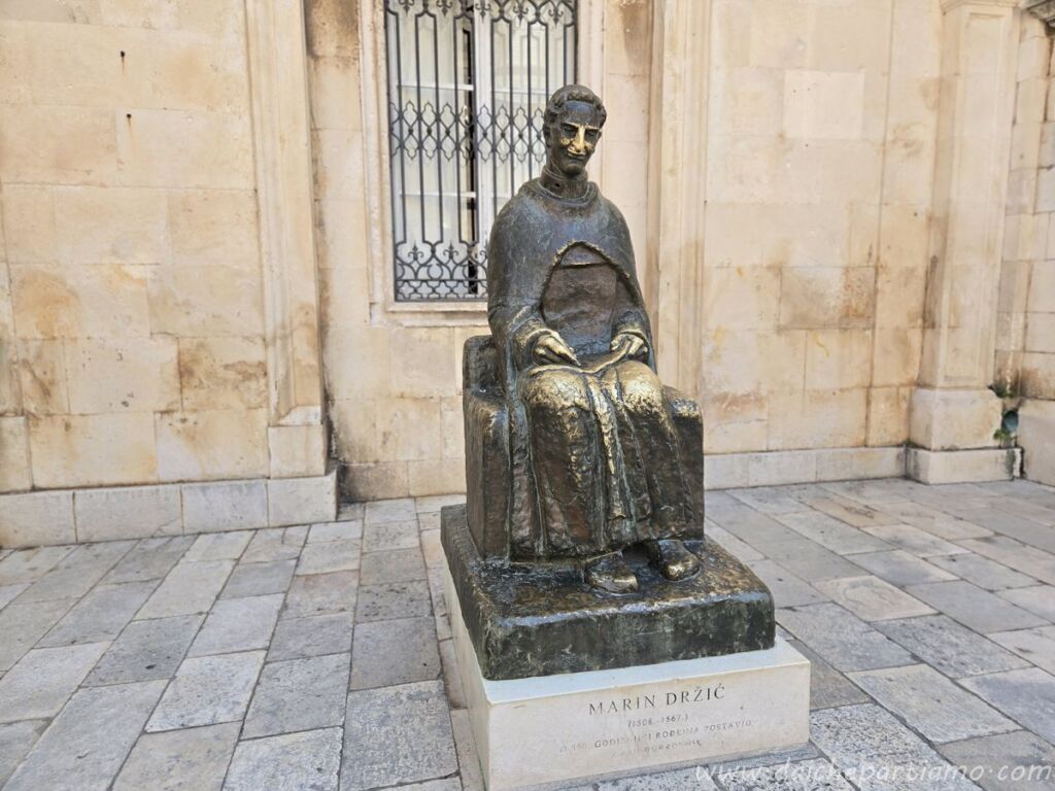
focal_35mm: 23
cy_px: 396
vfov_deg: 58.9
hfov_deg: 73.9
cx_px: 528
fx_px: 701
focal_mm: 5.4
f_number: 1.8
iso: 50
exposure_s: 1/719
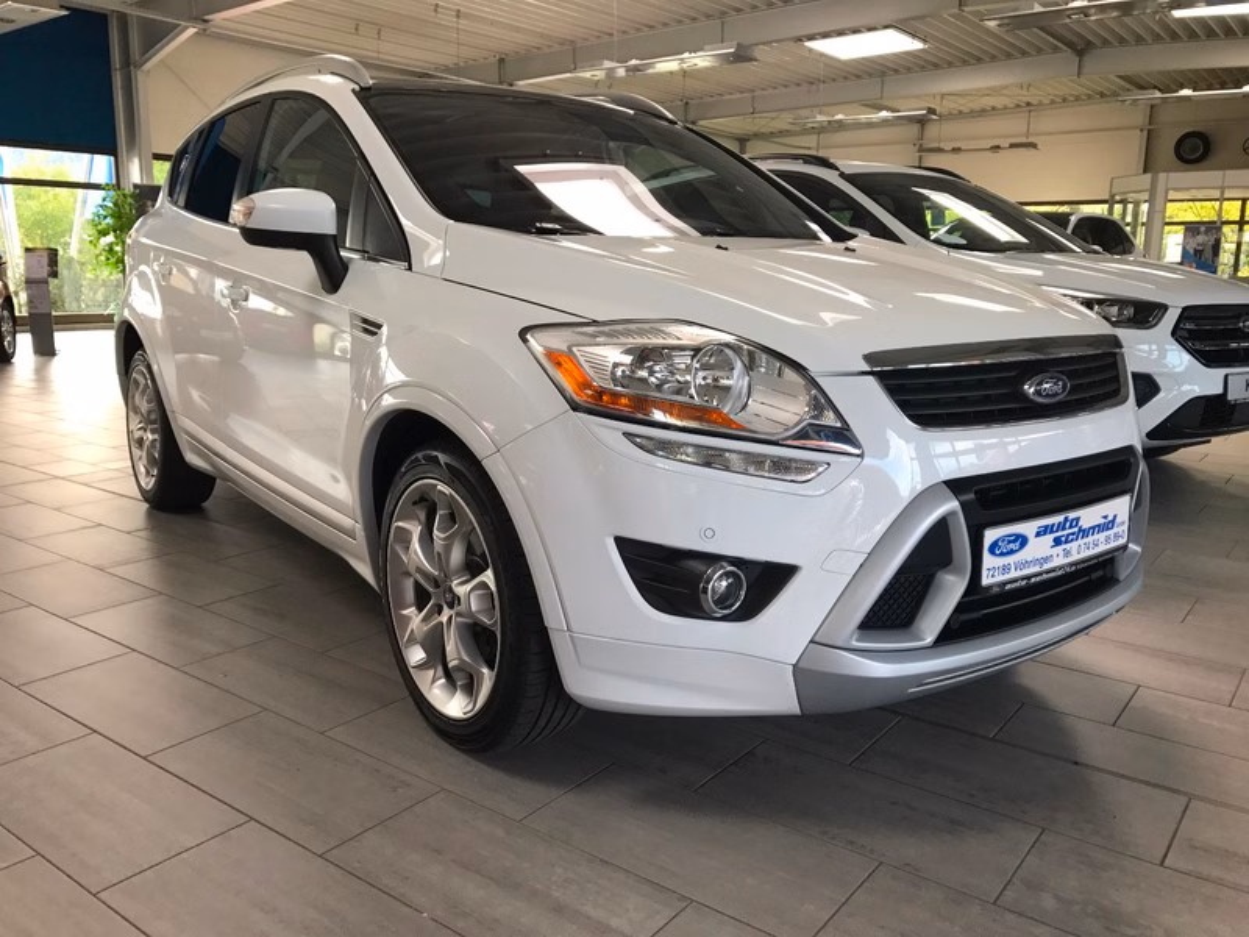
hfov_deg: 63.4
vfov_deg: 49.7
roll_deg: -0.9
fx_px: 1010
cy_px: 468
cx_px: 624
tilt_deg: -10.9
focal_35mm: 28
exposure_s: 1/100
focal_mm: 3.99
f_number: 1.8
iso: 40
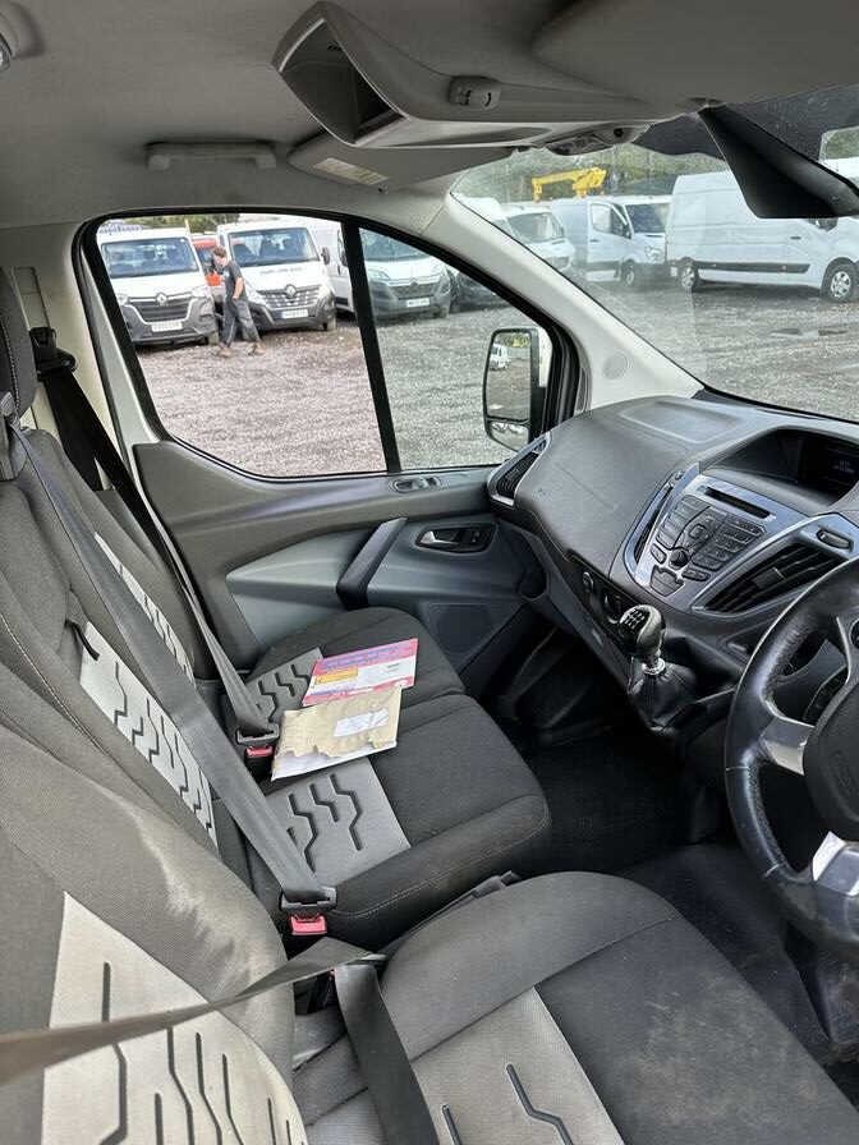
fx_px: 794
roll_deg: +5.0
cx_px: 430
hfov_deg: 56.8
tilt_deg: -22.9
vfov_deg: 71.6
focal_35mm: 24
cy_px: 572
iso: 80
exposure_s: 1/301
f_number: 1.78
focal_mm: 6.86
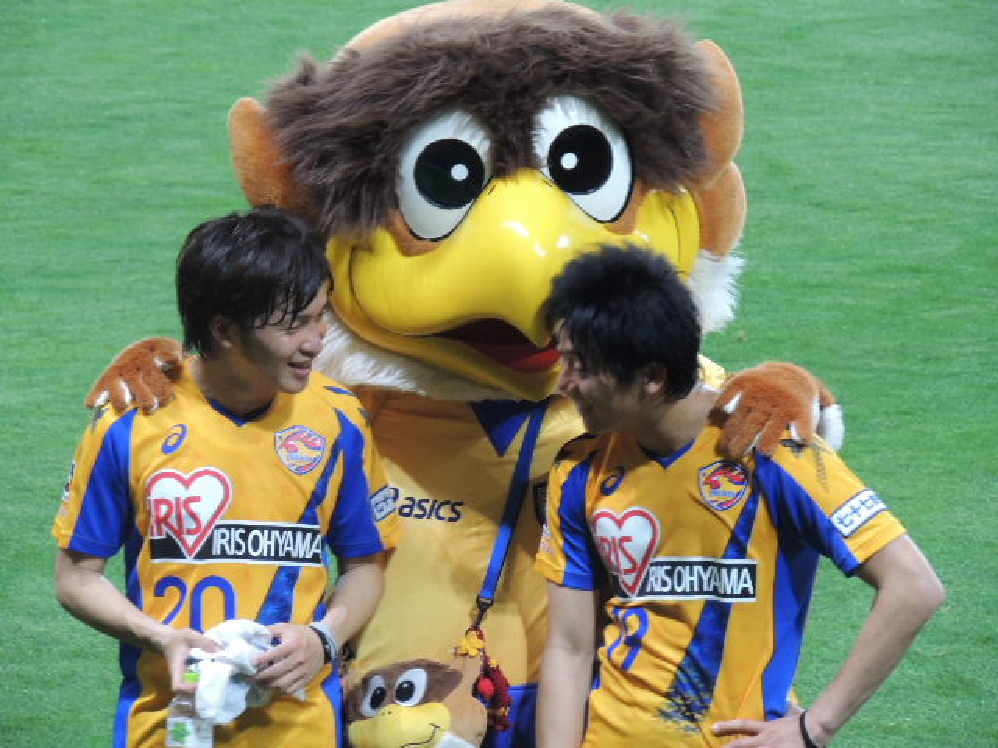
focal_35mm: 350
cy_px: 374
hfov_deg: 5.7
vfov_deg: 4.2
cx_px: 499
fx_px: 10091
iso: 560
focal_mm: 62.4
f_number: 4.8
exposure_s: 1/50
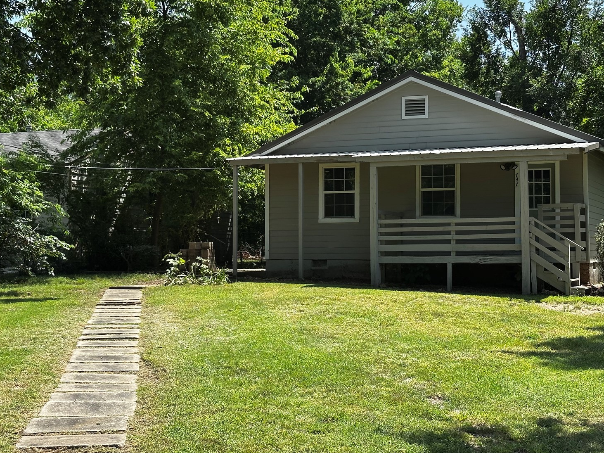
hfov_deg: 30.7
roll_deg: -0.8
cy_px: 178
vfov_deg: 23.2
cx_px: 285
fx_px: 1099
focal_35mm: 63
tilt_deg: +4.3
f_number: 1.78
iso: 64
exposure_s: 1/1305
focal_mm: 6.86
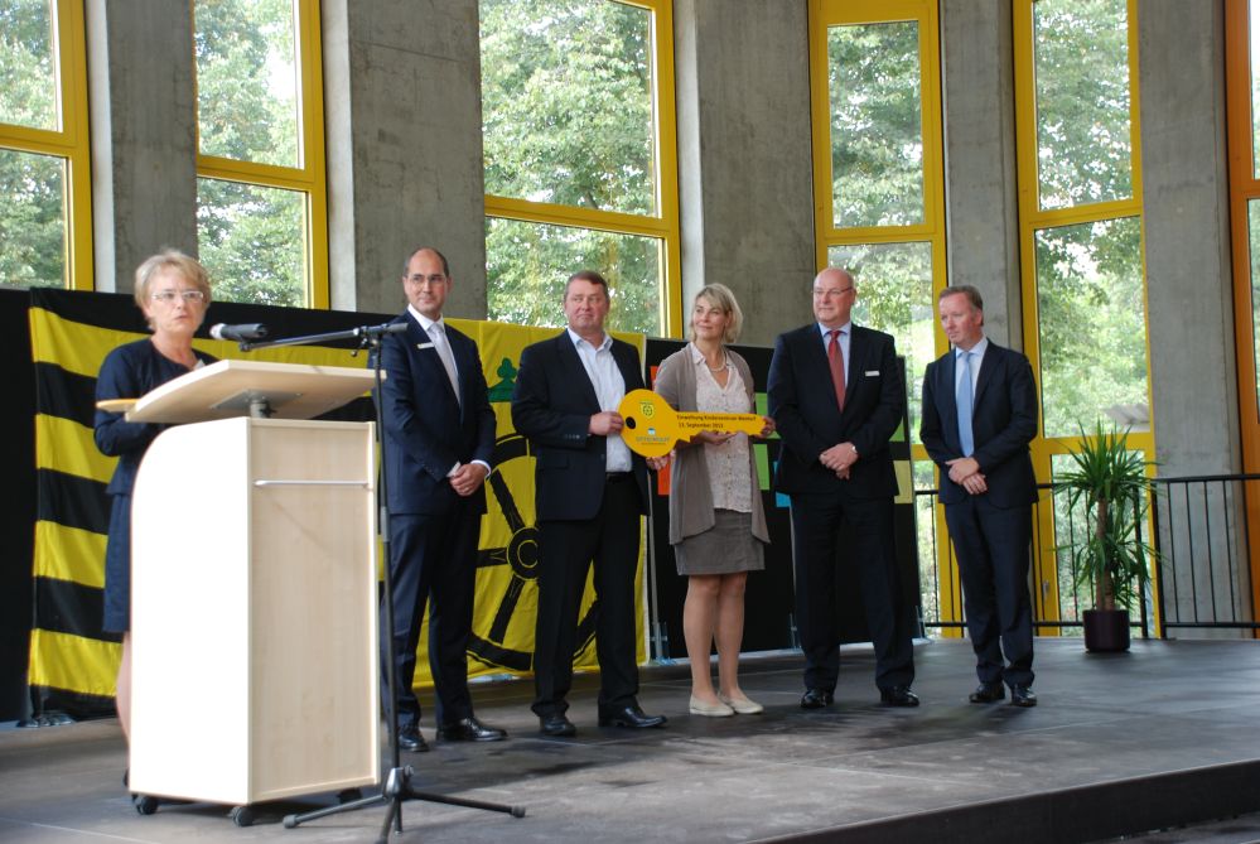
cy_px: 422
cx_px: 630
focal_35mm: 48
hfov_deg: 41.1
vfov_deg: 28.2
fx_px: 1682
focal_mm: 32
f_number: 4.2
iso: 200
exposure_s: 1/40
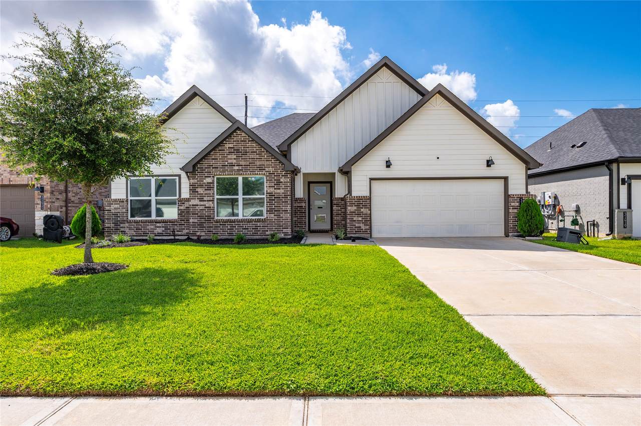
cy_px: 213
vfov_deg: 61.8
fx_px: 356
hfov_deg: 84.0
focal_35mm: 20
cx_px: 320
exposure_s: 1/250
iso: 125
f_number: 10
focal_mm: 20
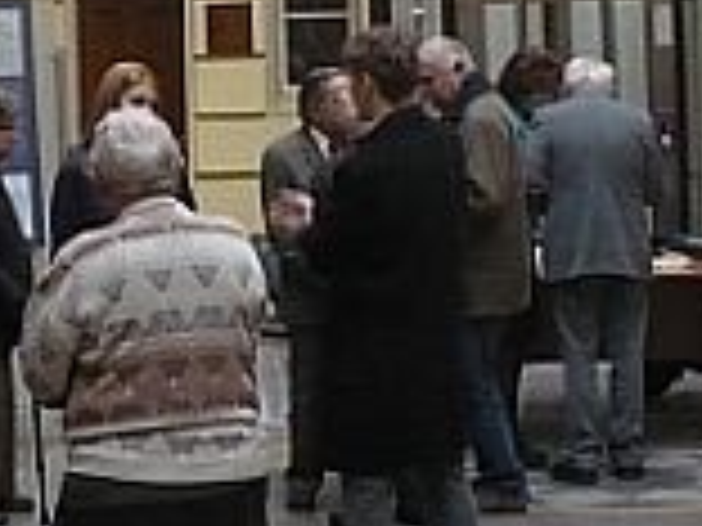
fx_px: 2880
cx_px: -220
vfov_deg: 10.2
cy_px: -139
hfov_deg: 13.4
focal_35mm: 142
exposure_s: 1/30
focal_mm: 6.1
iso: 400
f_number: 2.8
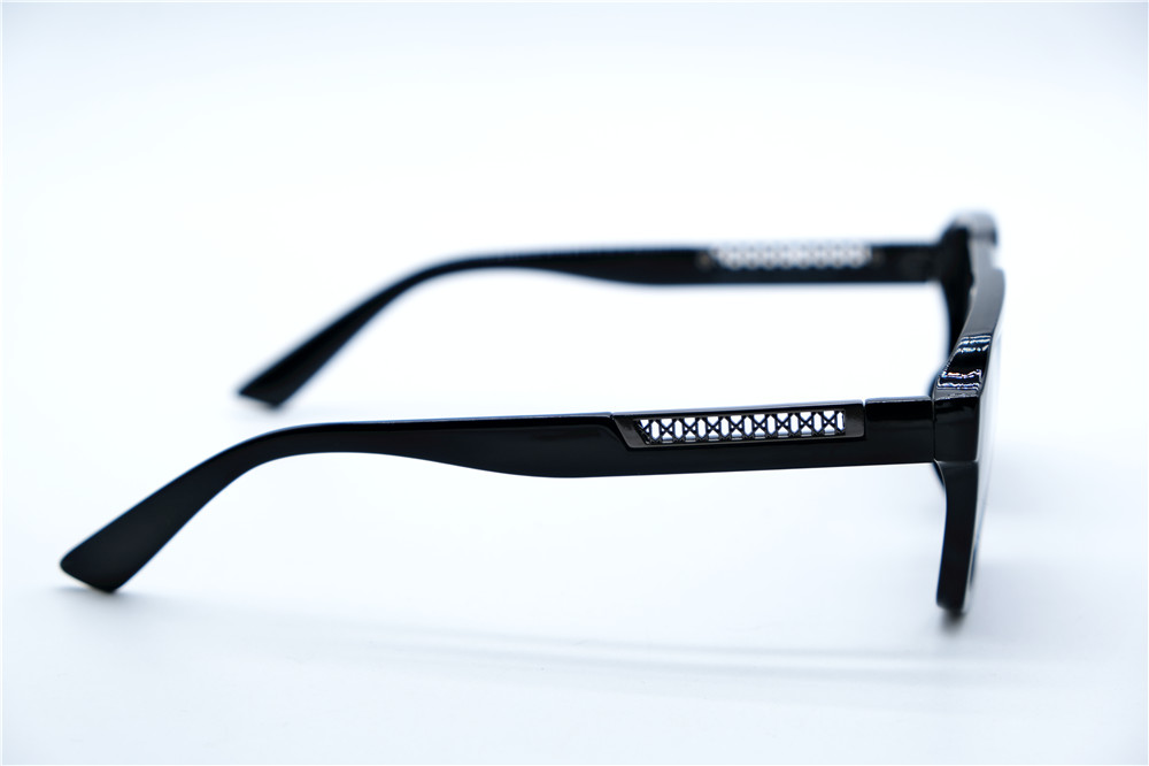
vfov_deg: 16.4
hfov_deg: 24.5
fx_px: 2648
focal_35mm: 83
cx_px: 574
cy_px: 383
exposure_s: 1/150
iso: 160
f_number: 5.6
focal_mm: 55
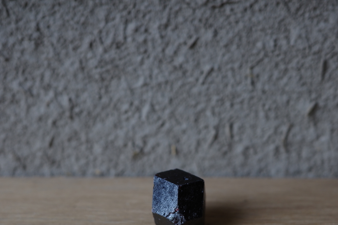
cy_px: 147
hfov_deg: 36.8
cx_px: 183
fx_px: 507
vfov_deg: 25.0
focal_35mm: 54
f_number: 2.8
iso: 200
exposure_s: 1/100
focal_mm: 26
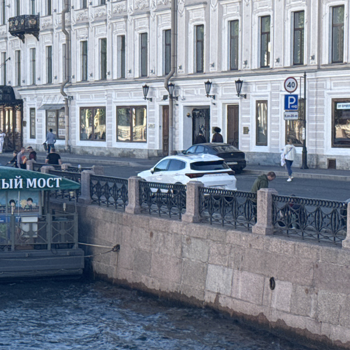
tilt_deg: -4.0
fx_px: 1384
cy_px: 214
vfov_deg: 14.4
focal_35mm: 121
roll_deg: +0.3
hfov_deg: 14.3
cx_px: 33
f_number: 1.78
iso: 64
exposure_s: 1/1312
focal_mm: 6.86
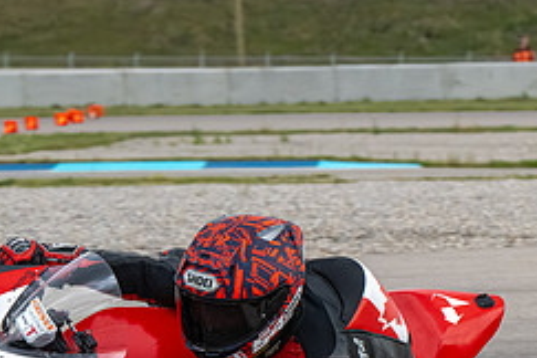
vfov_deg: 3.2
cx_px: 575
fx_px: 6414
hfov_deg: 4.8
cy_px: 406
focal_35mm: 430
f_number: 11
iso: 2800
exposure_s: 1/1250
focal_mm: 180
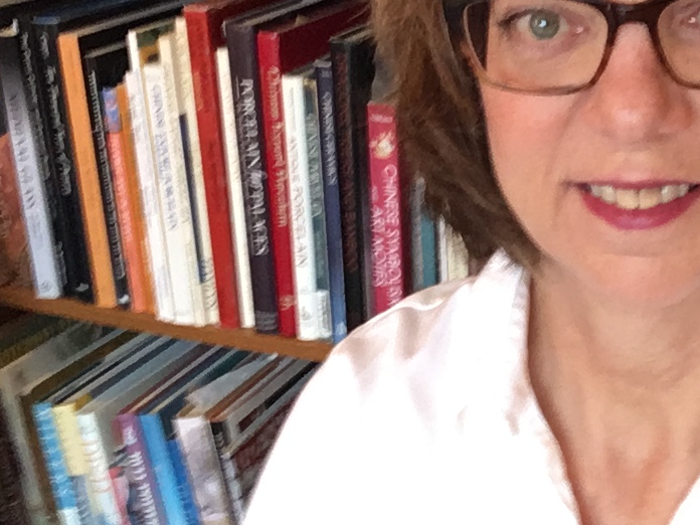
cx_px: 572
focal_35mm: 57
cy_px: 82
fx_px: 1153
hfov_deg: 32.7
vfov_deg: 25.1
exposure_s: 1/30
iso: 200
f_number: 2.4
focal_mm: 2.15
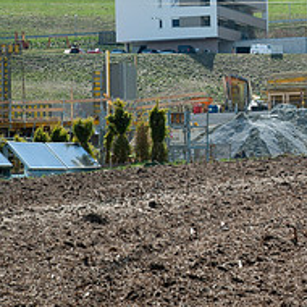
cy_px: 50
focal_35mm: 176
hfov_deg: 9.7
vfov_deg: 9.9
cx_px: 414
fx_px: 1766
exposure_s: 1/250
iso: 200
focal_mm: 68
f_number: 11
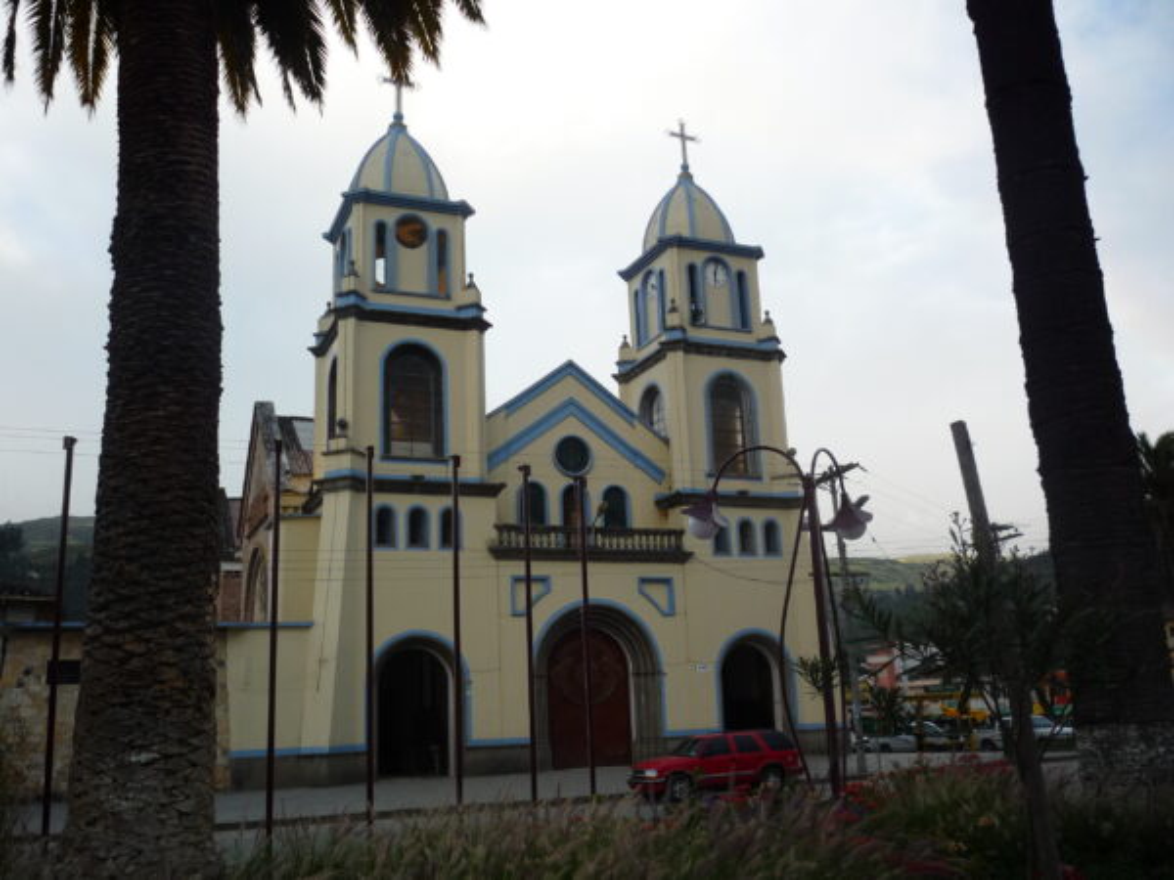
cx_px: 587
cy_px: 440
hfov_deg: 56.8
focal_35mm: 32
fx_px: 1085
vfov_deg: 44.2
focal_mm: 5.2
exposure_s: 1/160
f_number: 4
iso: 100
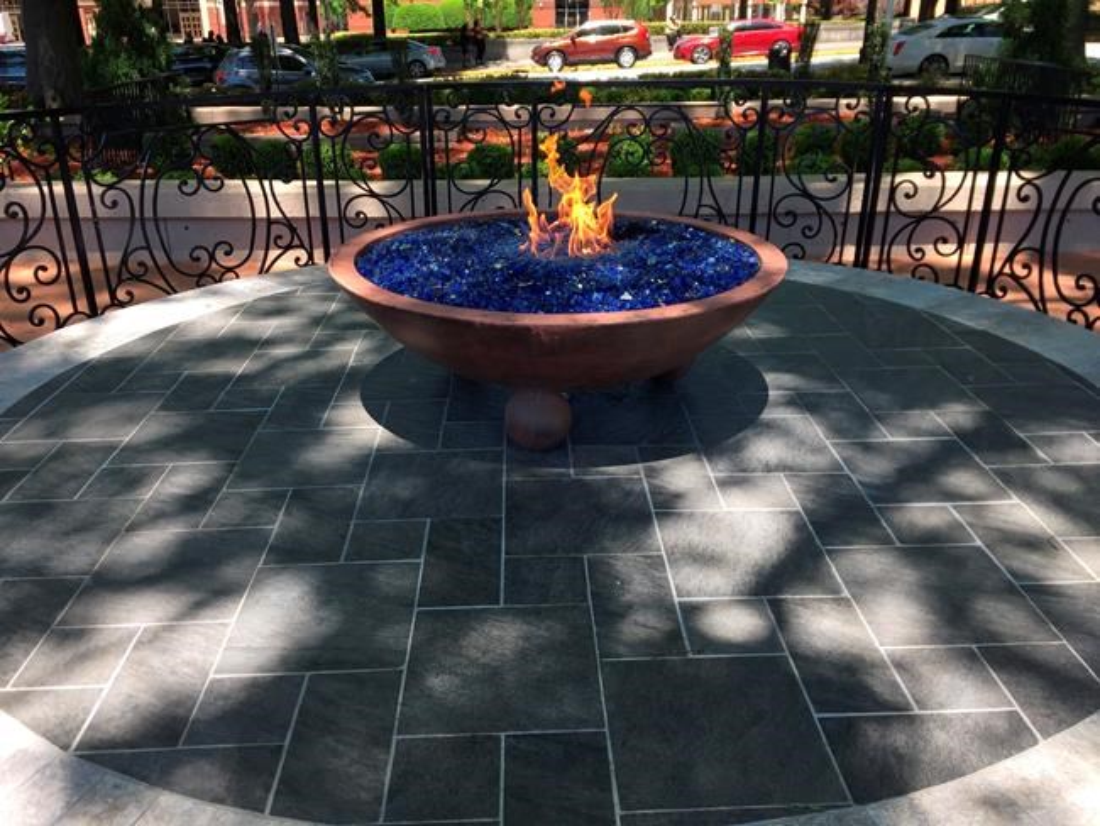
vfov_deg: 48.3
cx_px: 550
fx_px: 922
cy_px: 413
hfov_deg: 61.6
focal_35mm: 29
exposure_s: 1/403
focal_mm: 4.15
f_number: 2.2
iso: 32
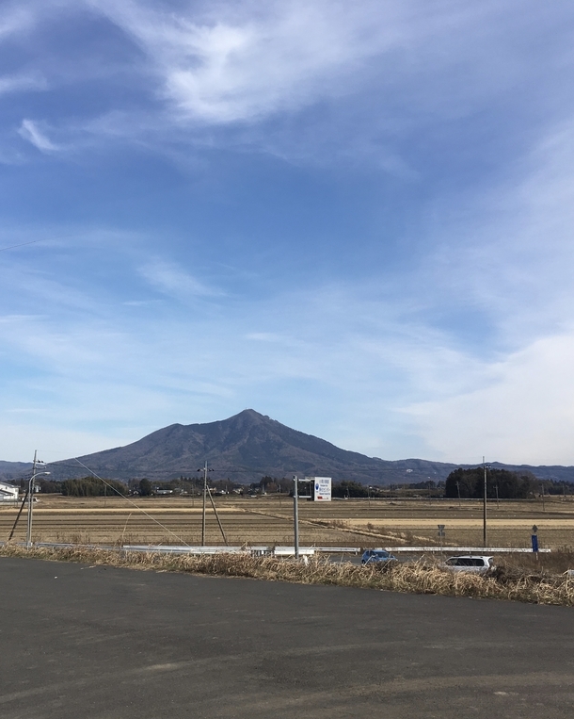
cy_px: 358
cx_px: 179
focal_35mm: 38
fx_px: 807
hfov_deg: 38.6
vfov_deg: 47.9
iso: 25
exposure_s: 1/1672
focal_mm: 4.15
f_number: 2.2
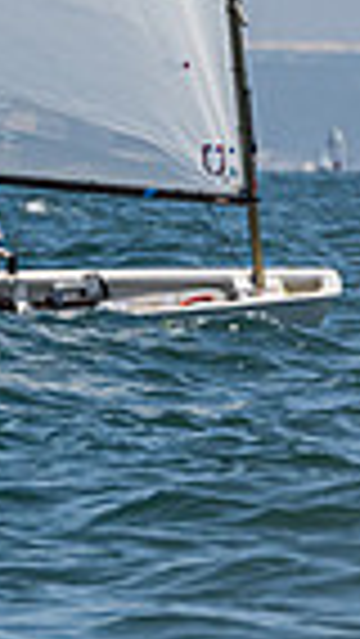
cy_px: -103
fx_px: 18120
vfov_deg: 2.0
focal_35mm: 1069
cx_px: -752
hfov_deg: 1.1
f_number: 8
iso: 500
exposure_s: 1/3200
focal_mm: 220
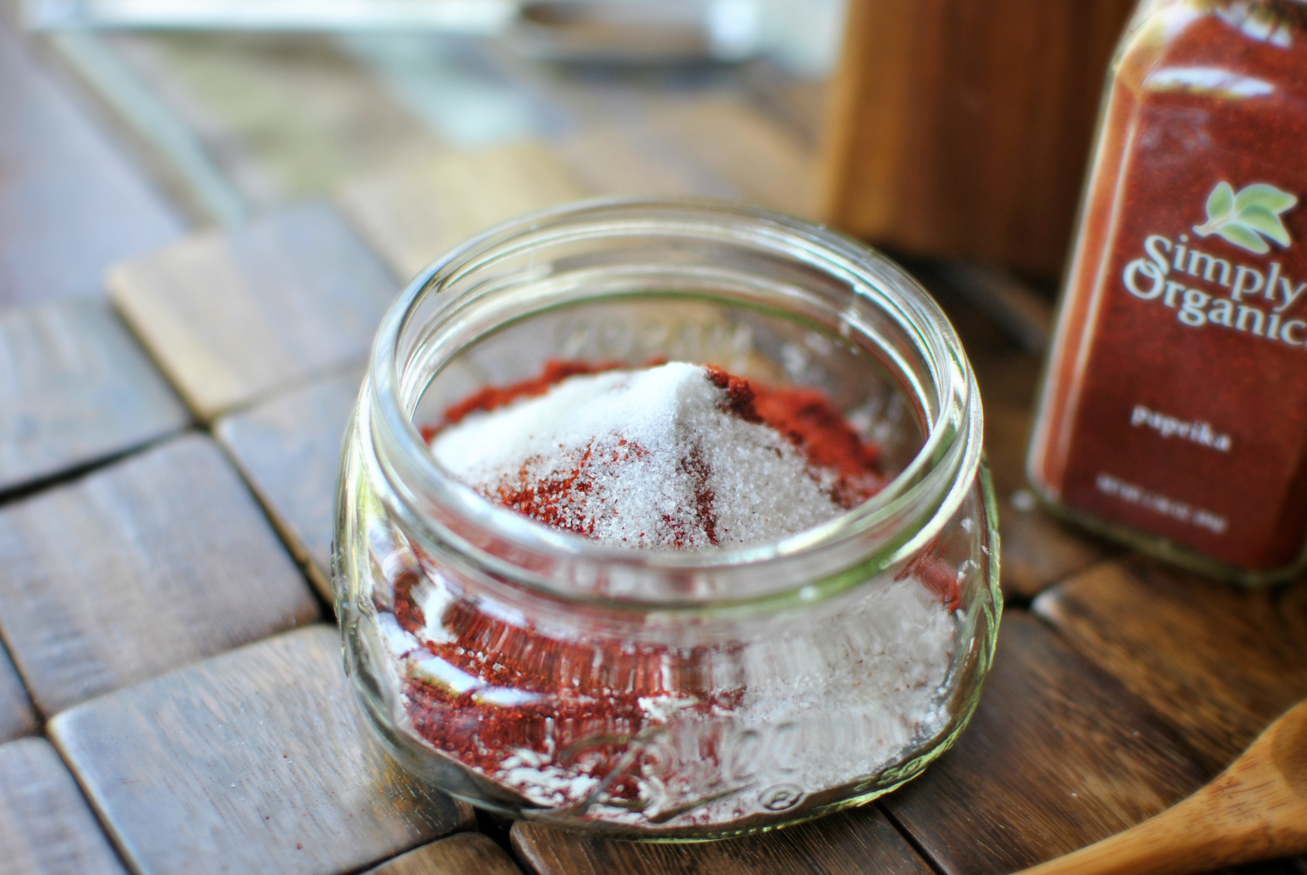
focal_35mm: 52
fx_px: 1908
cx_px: 654
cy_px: 438
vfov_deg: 25.8
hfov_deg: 37.8
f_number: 2
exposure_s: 1/100
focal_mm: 35
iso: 160
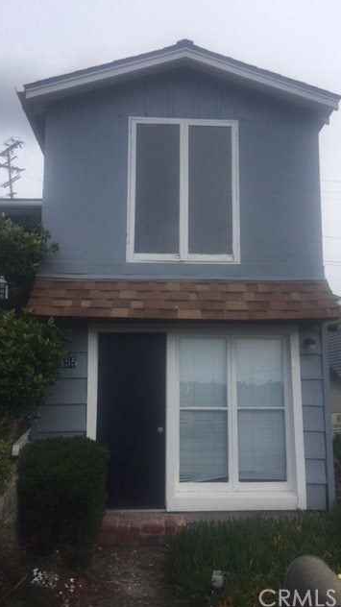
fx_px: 515
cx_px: 180
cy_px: 304
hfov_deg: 36.6
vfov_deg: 61.0
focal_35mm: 32
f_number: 2.2
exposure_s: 1/1980
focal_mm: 4.15
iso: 32
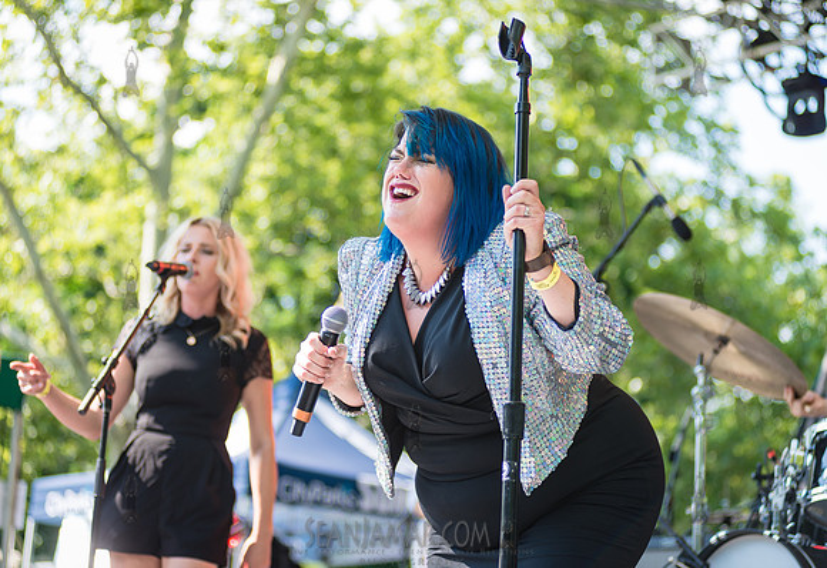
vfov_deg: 17.1
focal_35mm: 82
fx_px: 1892
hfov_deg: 24.7
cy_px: 284
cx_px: 401
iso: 200
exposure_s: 1/640
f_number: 2.8
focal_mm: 80
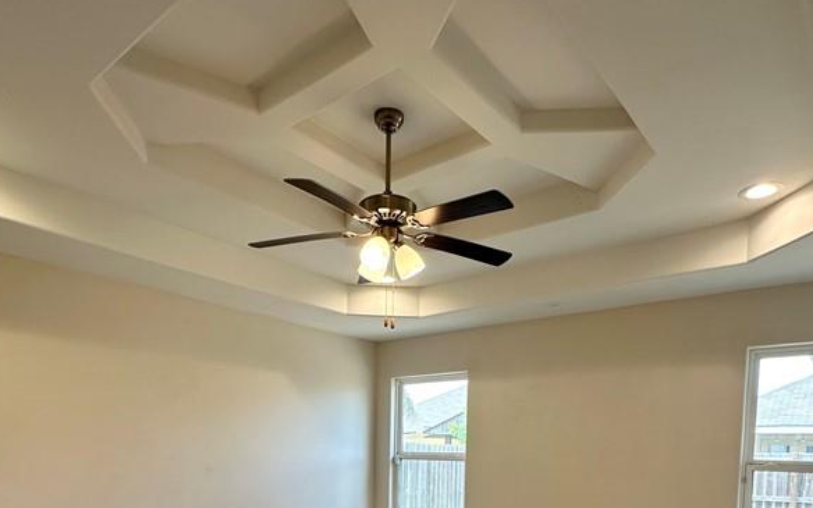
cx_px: 404
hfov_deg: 70.4
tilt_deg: -3.8
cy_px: 494
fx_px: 576
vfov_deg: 42.0
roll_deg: -0.9
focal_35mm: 26
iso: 80
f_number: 2.2
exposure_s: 1/120
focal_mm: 2.22
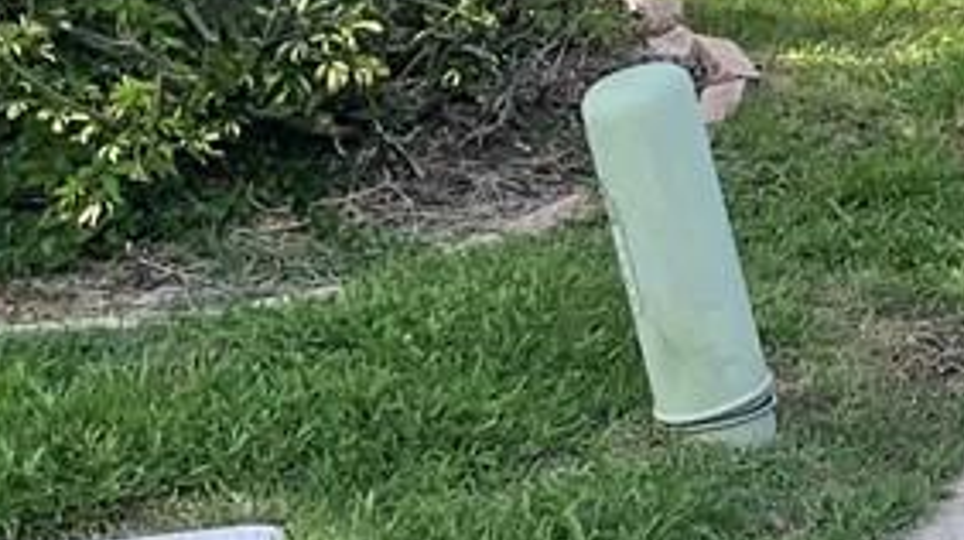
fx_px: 4111
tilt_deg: +3.4
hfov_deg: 12.0
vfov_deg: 7.1
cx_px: 1870
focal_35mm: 161
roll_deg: +0.7
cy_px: -673
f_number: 1.6
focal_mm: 4.2
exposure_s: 1/1531
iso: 32
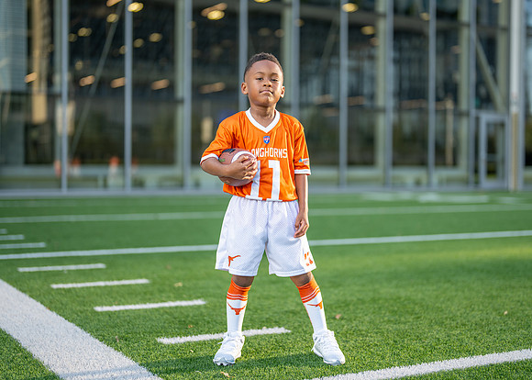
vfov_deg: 24.5
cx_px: 270
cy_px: 183
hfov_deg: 33.9
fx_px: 873
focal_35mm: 58
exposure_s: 1/1600
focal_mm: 50
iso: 100
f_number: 1.2
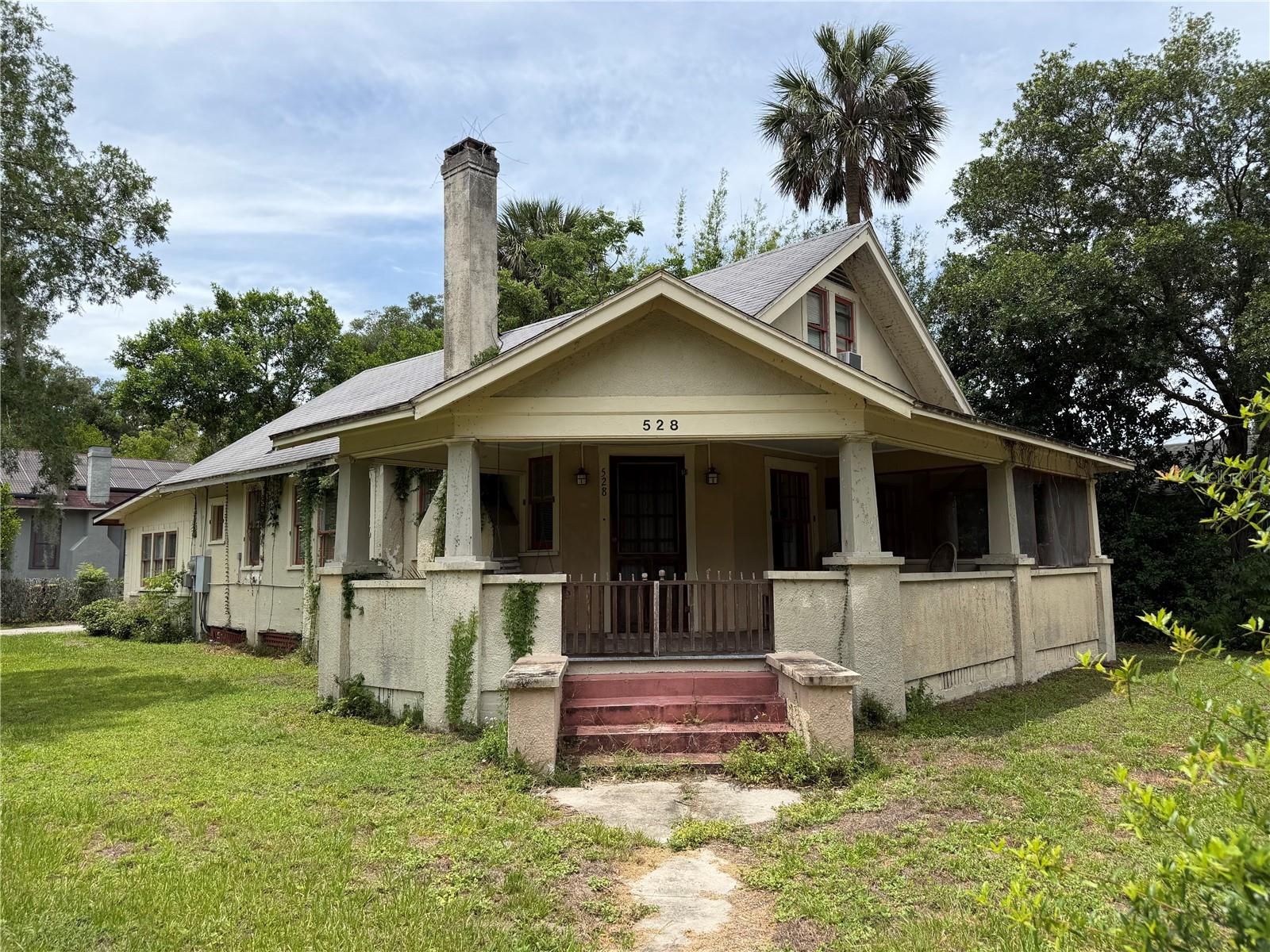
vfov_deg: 56.8
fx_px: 881
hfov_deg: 71.6
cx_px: 635
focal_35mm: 24
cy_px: 476
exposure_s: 1/3759
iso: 80
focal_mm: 6.76
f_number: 1.78
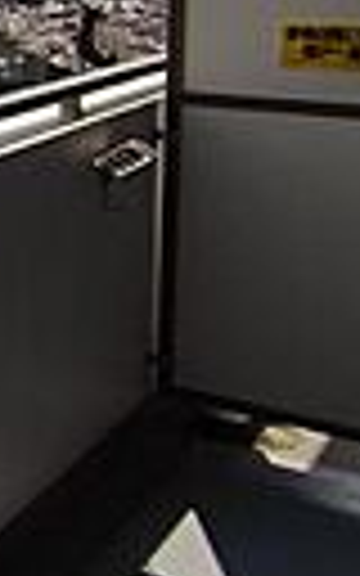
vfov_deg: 28.0
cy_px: -4
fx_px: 1083
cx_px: -792
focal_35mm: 69
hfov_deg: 10.6
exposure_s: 1/1464
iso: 50
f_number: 2.2
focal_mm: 2.16
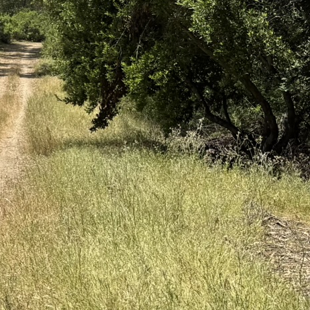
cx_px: -109
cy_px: 5
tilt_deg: -3.6
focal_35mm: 94
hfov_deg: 17.2
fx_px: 952
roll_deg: +0.6
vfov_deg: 18.1
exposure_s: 1/3279
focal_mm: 6.76
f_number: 1.78
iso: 80
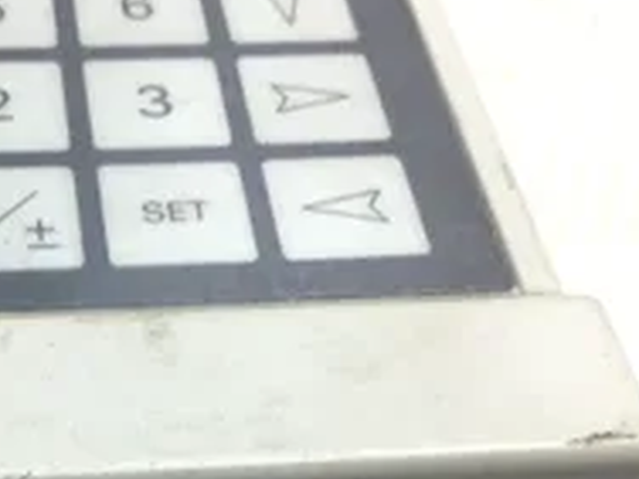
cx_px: 95
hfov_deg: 28.5
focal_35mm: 66
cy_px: 455
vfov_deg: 21.6
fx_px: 1218
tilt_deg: -52.5
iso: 40
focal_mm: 3.3
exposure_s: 1/120
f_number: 2.4
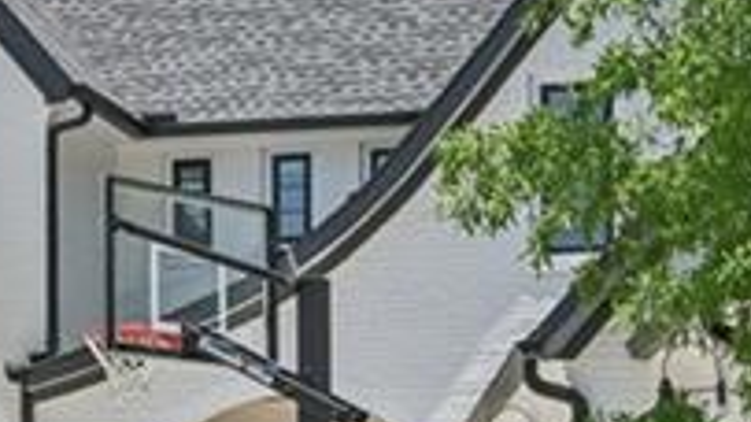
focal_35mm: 137
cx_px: 63
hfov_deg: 15.5
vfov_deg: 8.7
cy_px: 613
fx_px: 2727
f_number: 8
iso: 100
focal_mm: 26
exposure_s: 1/400
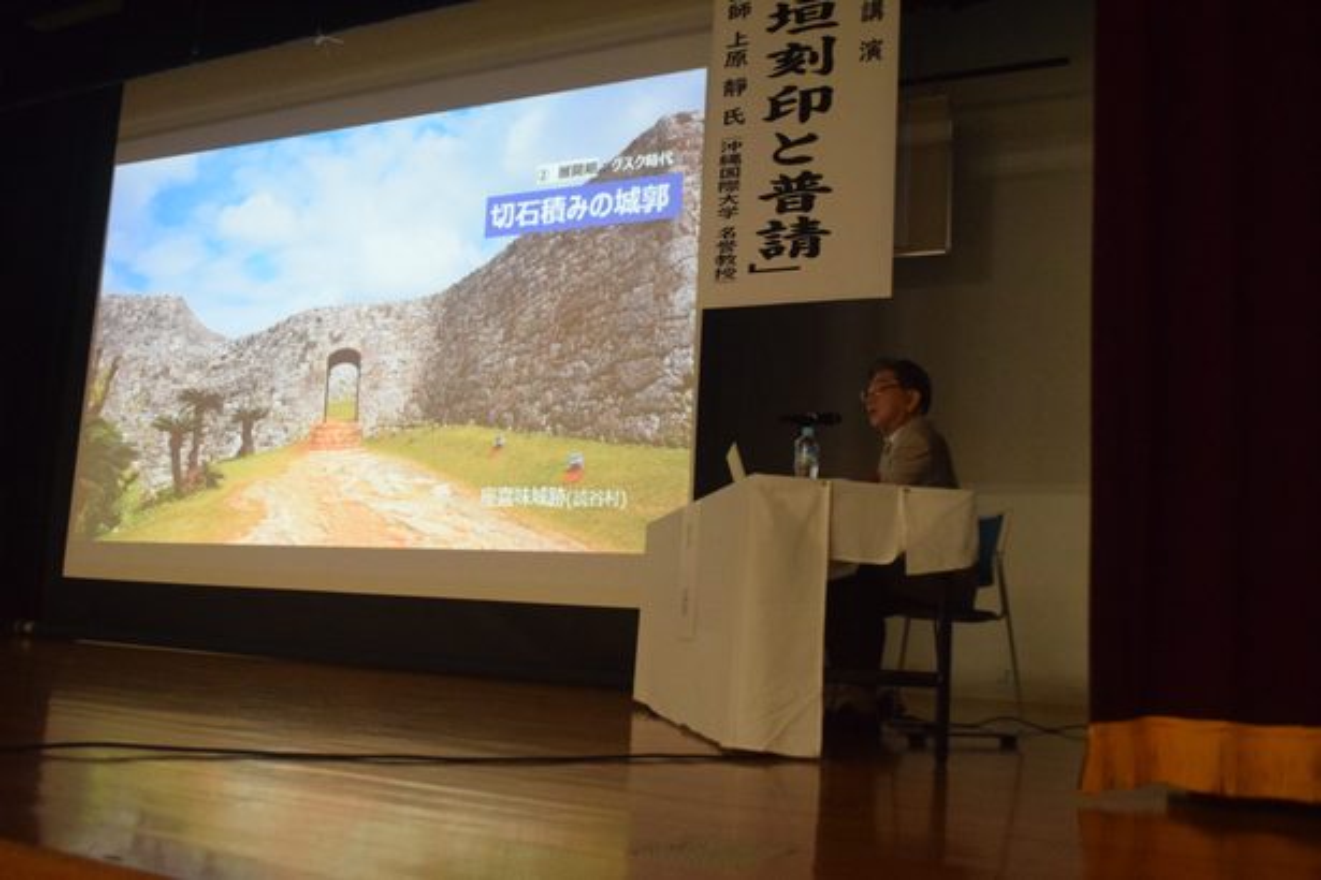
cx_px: 660
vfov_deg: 40.0
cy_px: 440
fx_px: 1211
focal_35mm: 33
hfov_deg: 57.2
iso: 4000
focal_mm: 22
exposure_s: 1/100
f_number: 5
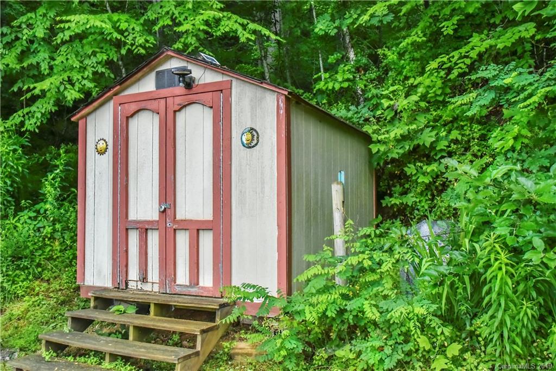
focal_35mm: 31
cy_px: 186
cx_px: 278
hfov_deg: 60.3
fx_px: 479
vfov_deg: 42.3
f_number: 11
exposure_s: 1/125
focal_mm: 31
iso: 4000
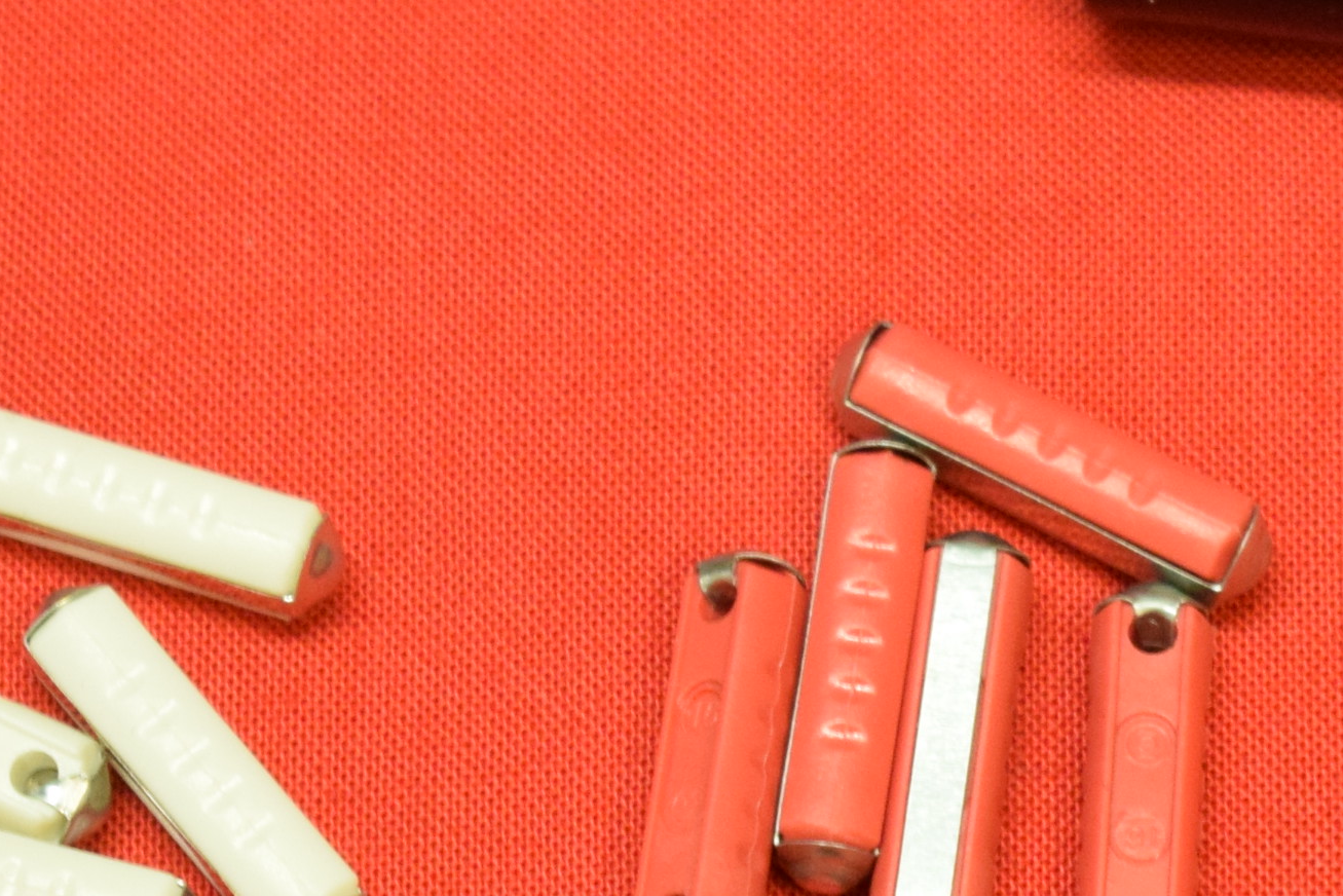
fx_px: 10586
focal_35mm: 284
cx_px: 1461
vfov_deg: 4.8
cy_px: 604
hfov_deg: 7.2
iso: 1600
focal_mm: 55
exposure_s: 1/60
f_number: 5.6
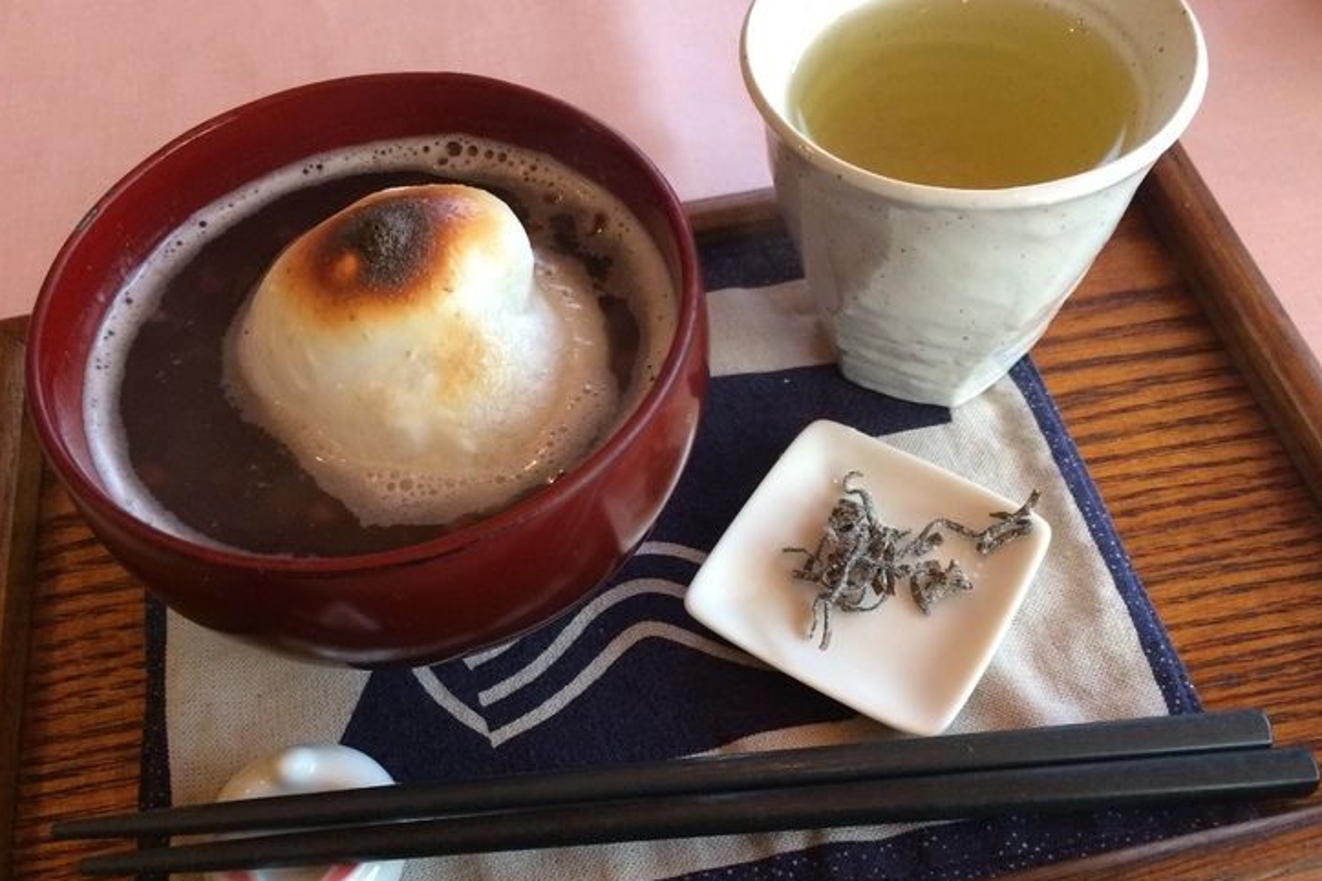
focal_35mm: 34
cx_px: 696
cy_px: 515
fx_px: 1248
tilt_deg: -53.6
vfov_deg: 38.8
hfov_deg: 55.8
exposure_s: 1/30
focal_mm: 4.15
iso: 200
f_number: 2.2
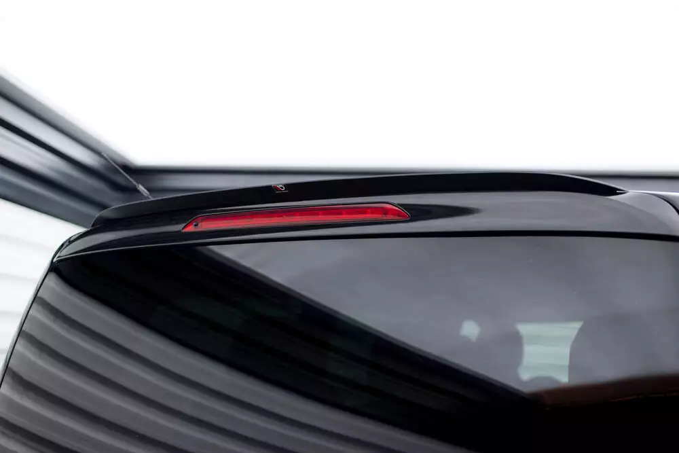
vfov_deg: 34.0
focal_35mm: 39
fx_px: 741
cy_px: 205
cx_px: 332
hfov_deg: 49.2
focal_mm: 35
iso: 500
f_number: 2.5
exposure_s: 1/125
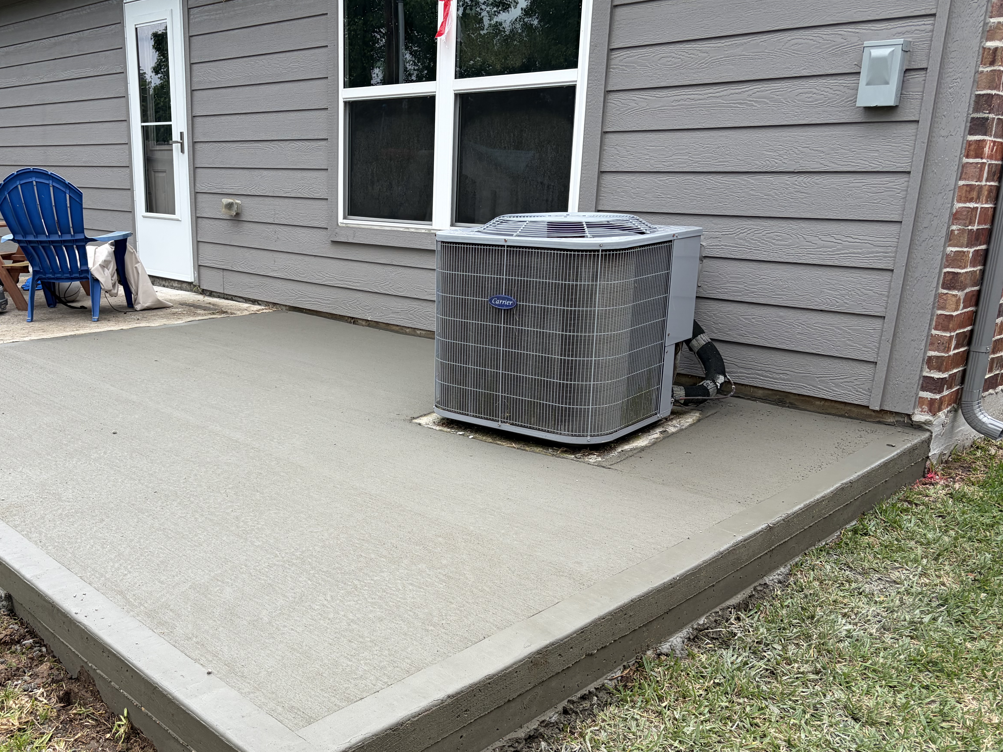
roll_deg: -0.5
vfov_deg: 43.9
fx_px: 927
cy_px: 450
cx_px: 387
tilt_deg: -14.2
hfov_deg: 56.2
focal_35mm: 32
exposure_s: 1/1420
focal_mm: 5.96
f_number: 1.6
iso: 50
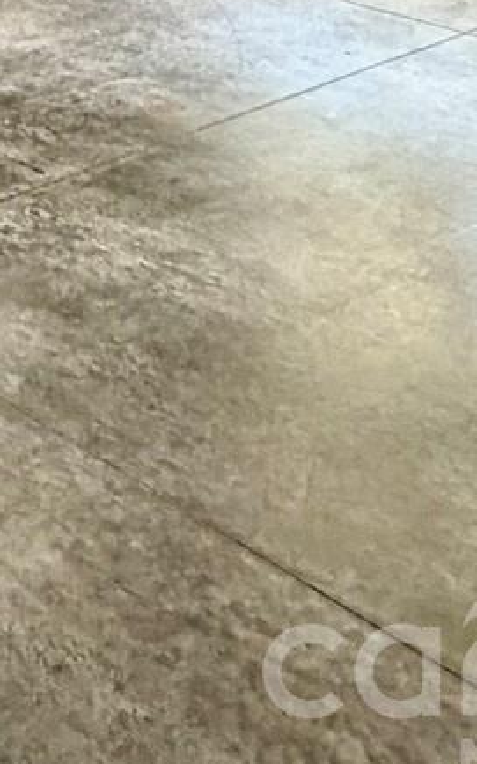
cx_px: -481
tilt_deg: +3.3
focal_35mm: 70
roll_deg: -0.6
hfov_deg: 15.1
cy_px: -547
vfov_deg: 21.4
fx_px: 1457
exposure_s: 1/60
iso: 320
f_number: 2.2
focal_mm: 2.22
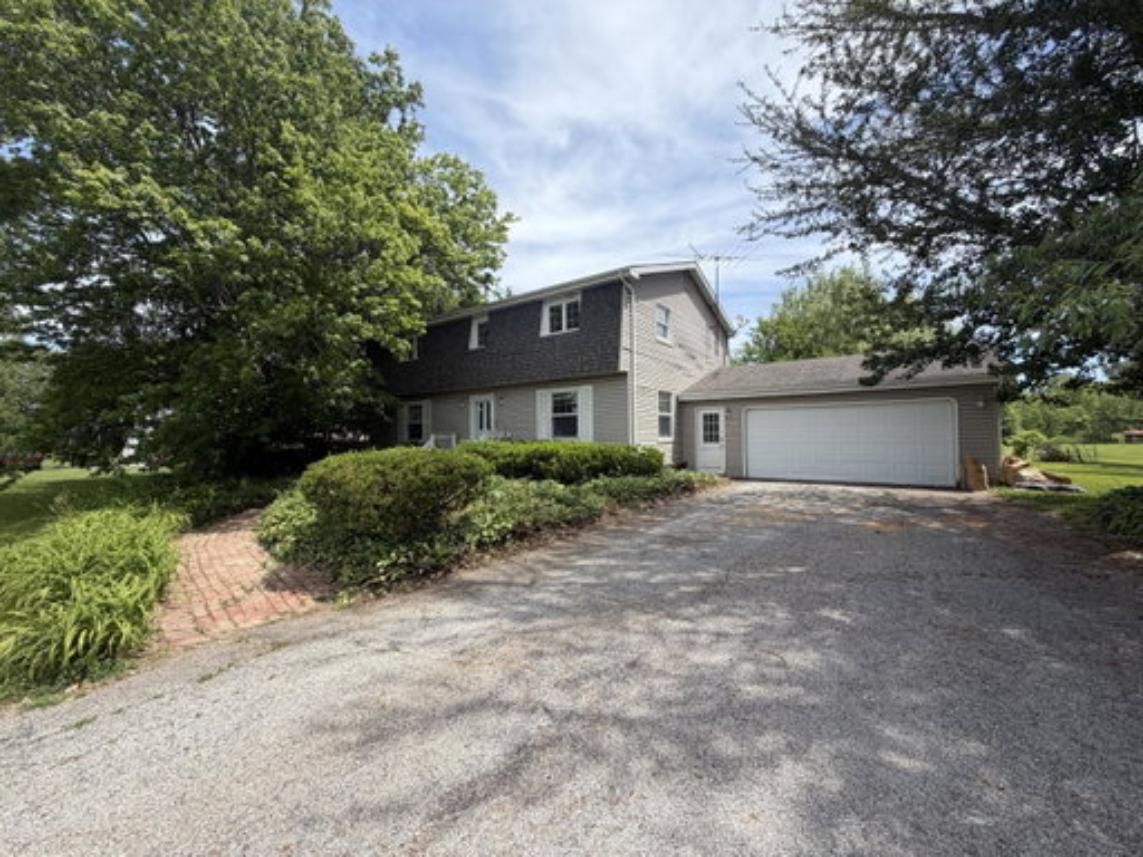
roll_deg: +1.2
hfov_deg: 102.1
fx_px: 462
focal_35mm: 14
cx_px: 572
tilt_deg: +1.6
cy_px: 428
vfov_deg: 85.7
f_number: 2.2
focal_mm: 2.22
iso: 32
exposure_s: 1/770
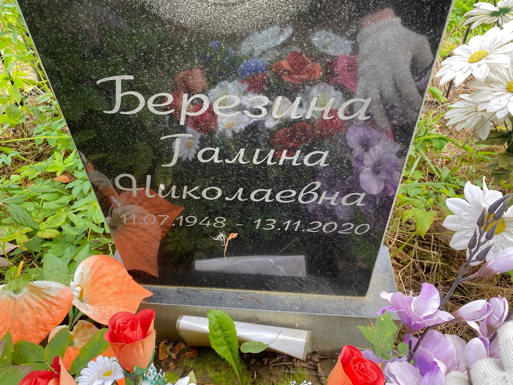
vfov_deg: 53.1
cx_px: 256
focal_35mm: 26
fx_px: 385
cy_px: 192
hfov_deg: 67.3
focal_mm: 4.25
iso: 50
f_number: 1.8
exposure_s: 1/121
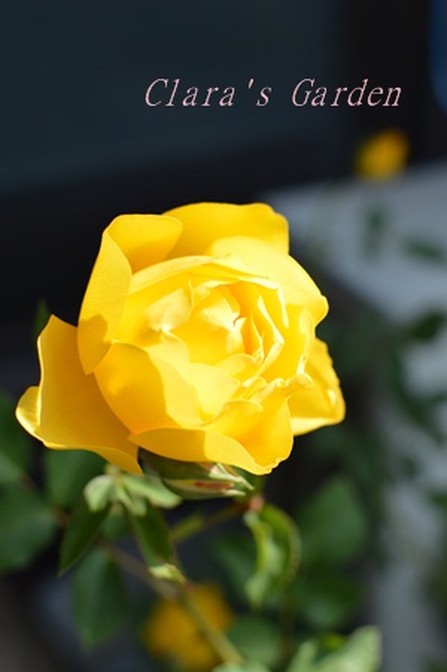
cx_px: 224
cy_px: 336
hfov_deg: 25.7
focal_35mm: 52
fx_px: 979
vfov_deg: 37.9
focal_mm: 35
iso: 100
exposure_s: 1/400
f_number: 4
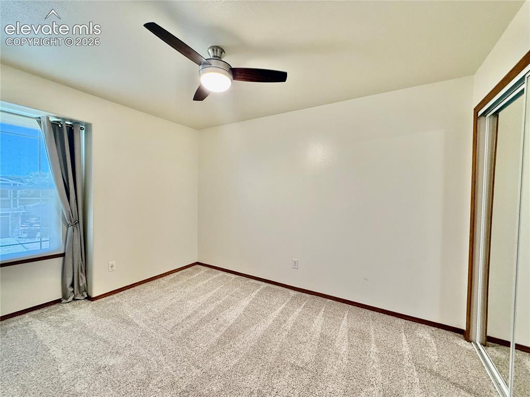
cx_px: 265
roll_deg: -1.6
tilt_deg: -1.3
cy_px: 198
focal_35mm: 14
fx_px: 214
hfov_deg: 102.1
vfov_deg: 85.6
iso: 200
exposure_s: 1/60
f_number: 2.2
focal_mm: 2.22
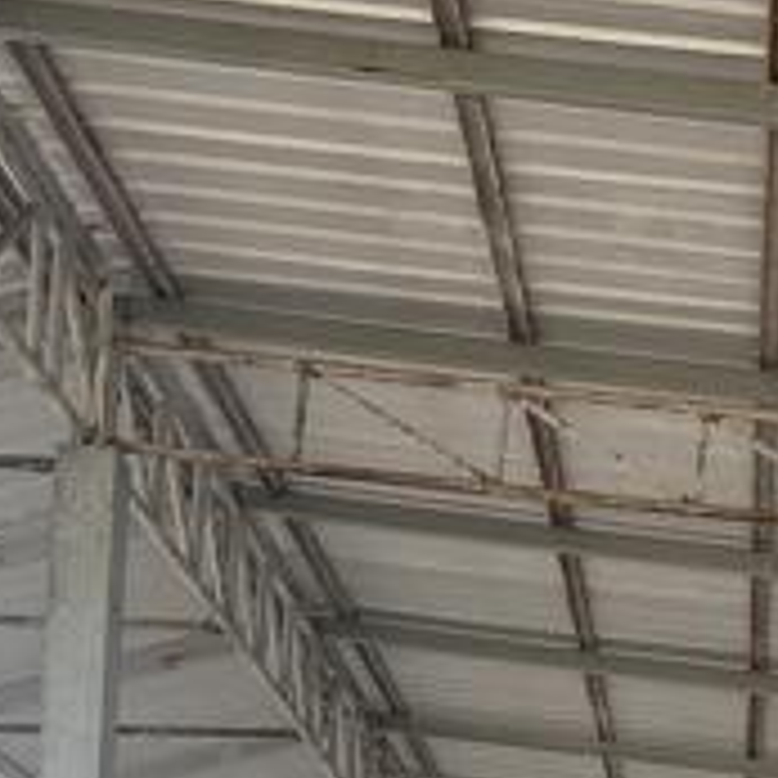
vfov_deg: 17.0
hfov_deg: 17.3
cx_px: 805
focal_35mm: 98
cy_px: 920
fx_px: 2492
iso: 16
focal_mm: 3
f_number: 1.8
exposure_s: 1/138
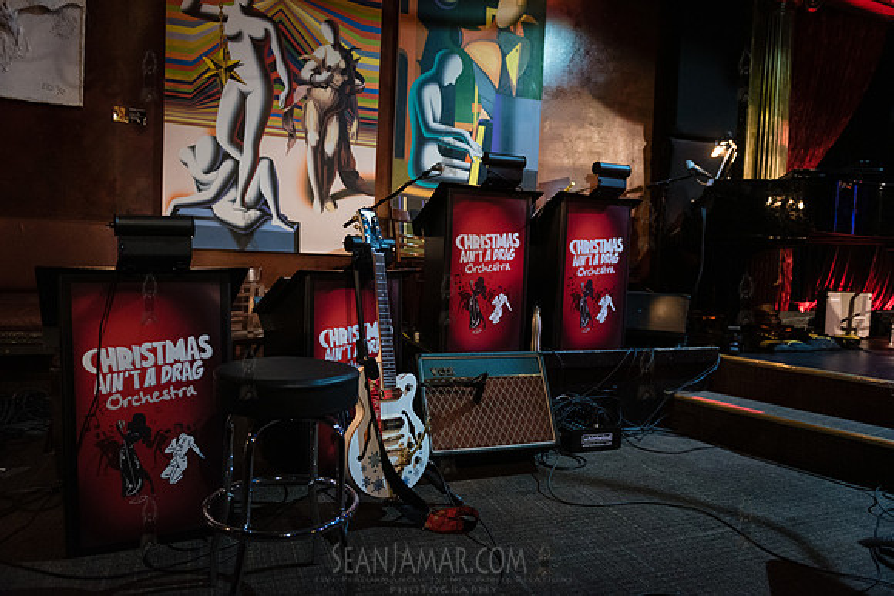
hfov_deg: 69.4
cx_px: 447
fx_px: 646
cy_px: 298
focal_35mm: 26
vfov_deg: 49.6
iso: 5000
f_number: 2.8
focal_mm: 26
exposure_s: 1/200
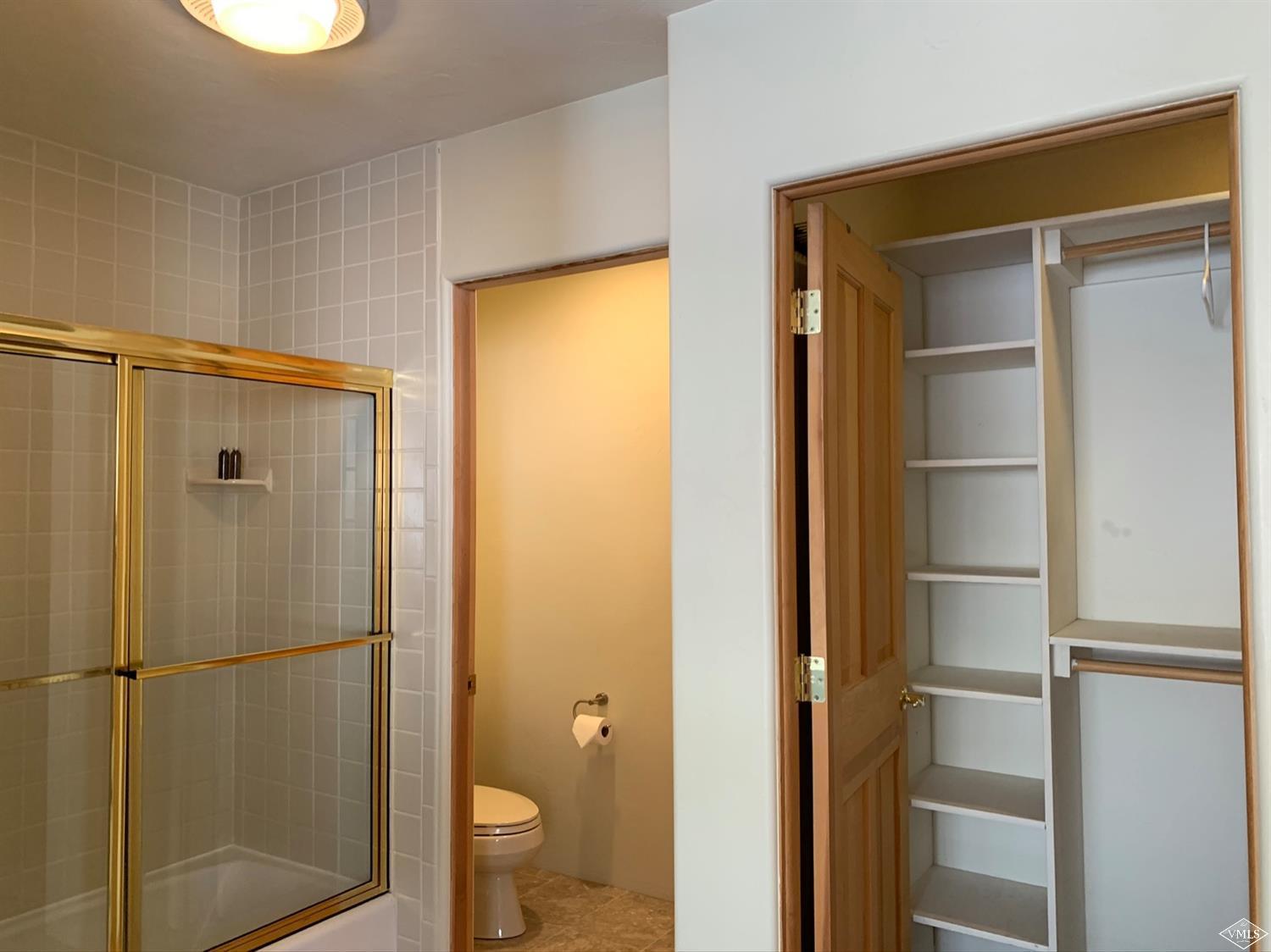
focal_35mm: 26
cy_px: 476
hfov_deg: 67.3
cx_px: 636
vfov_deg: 53.0
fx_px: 954
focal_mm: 4.25
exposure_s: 1/60
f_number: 1.8
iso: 160
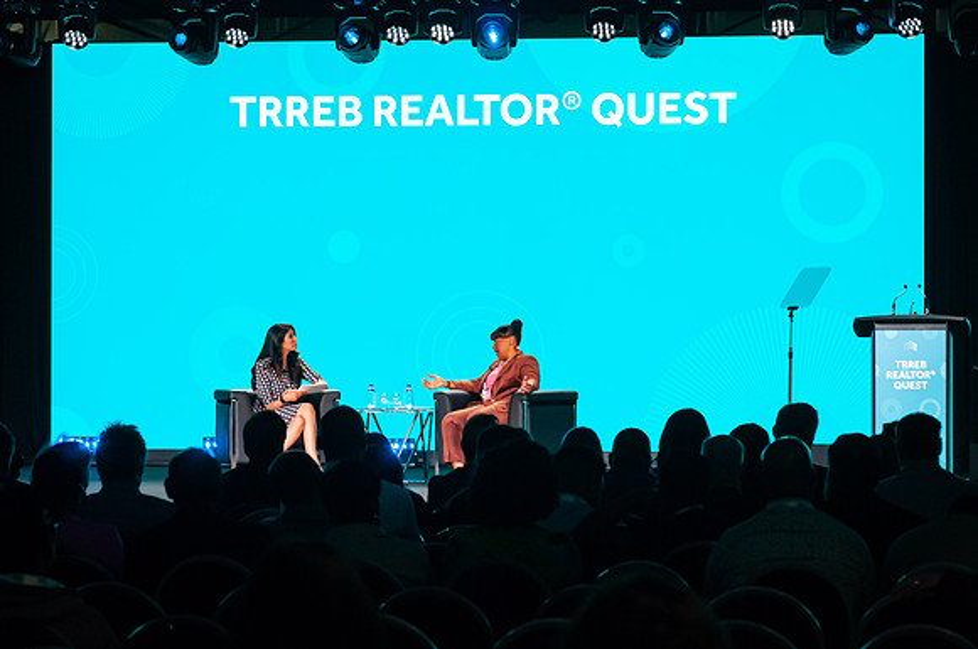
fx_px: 3459
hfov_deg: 16.1
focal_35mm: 128
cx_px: 489
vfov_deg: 10.7
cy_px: 324
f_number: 5.6
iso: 1600
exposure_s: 1/160
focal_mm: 85
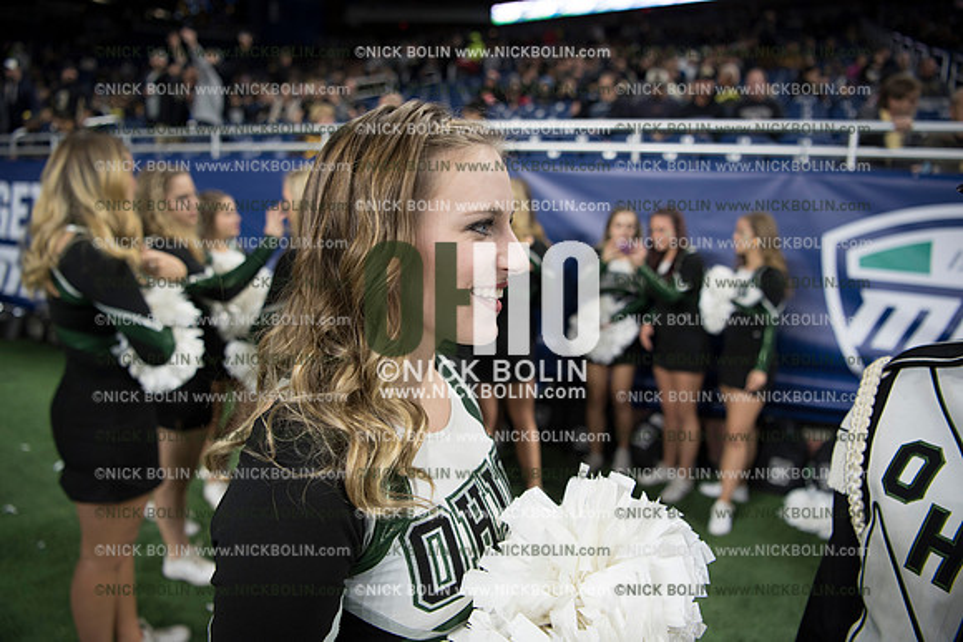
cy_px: 321
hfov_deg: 73.7
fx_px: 642
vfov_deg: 53.2
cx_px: 482
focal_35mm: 24
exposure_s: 1/800
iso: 1250
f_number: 2.8
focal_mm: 24
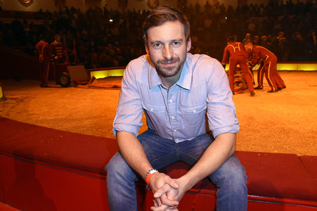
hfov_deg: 57.3
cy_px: 106
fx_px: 290
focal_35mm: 33
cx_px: 158
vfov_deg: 39.9
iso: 3200
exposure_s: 1/60
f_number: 6.3
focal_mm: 22
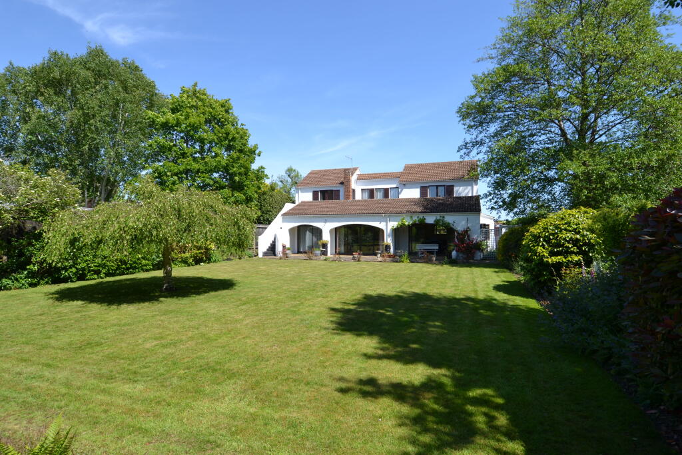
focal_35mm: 18
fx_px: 341
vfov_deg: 67.4
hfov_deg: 90.0
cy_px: 228
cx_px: 341
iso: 100
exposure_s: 1/200
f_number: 7.1
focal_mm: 12
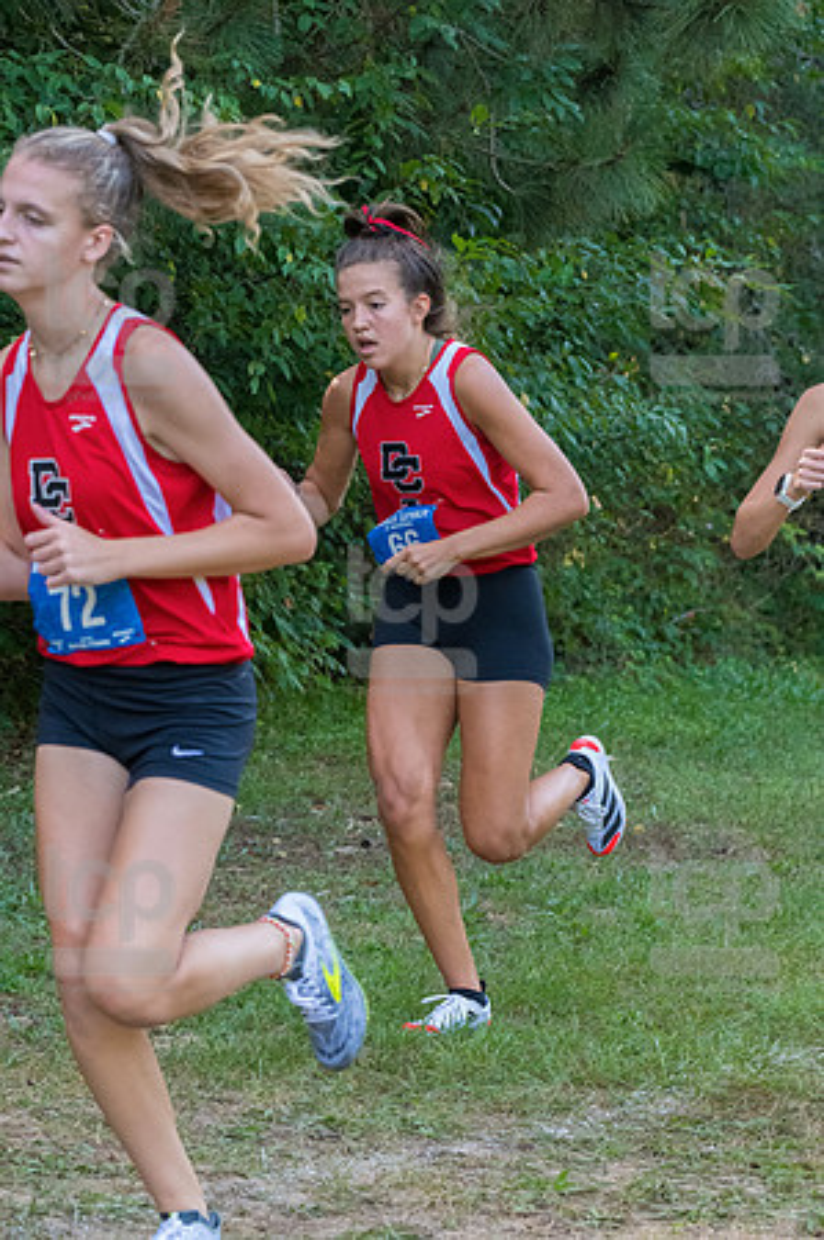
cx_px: 412
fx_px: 4439
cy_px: 620
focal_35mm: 129
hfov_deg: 10.6
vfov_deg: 15.9
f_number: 5
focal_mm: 86
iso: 3200
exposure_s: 1/1600
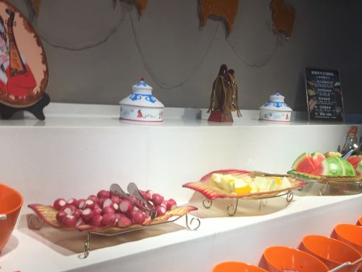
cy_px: 232
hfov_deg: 44.7
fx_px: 440
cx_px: 194
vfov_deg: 33.0
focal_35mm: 42
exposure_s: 1/50
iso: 40
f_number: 2.2
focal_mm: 4.15
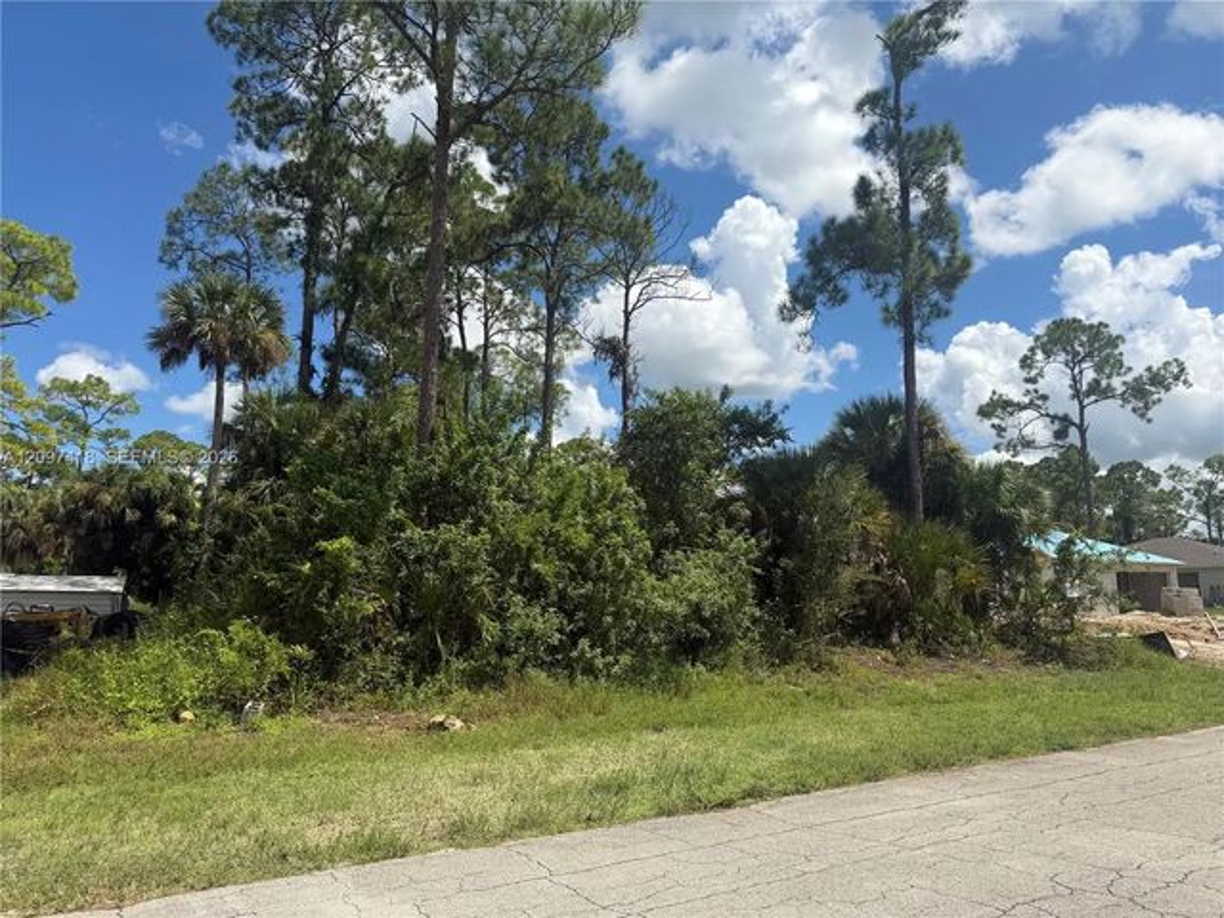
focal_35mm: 24
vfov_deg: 56.8
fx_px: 849
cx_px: 612
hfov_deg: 71.6
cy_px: 459
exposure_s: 1/5319
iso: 80
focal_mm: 6.76
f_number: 1.78
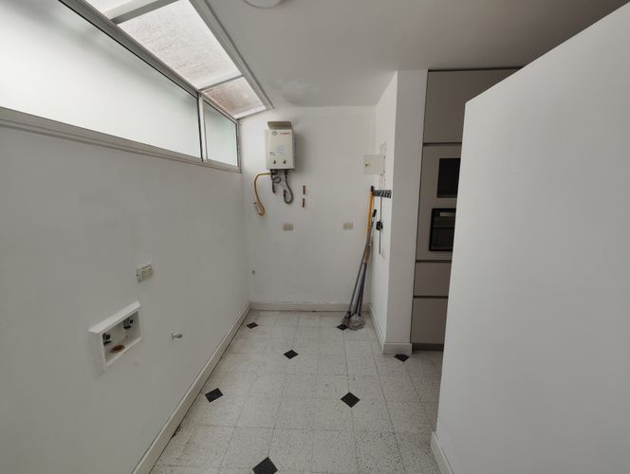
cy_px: 237
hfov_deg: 102.0
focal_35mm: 14
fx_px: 255
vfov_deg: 85.8
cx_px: 315
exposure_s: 1/60
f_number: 2.2
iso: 68
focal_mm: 2.16
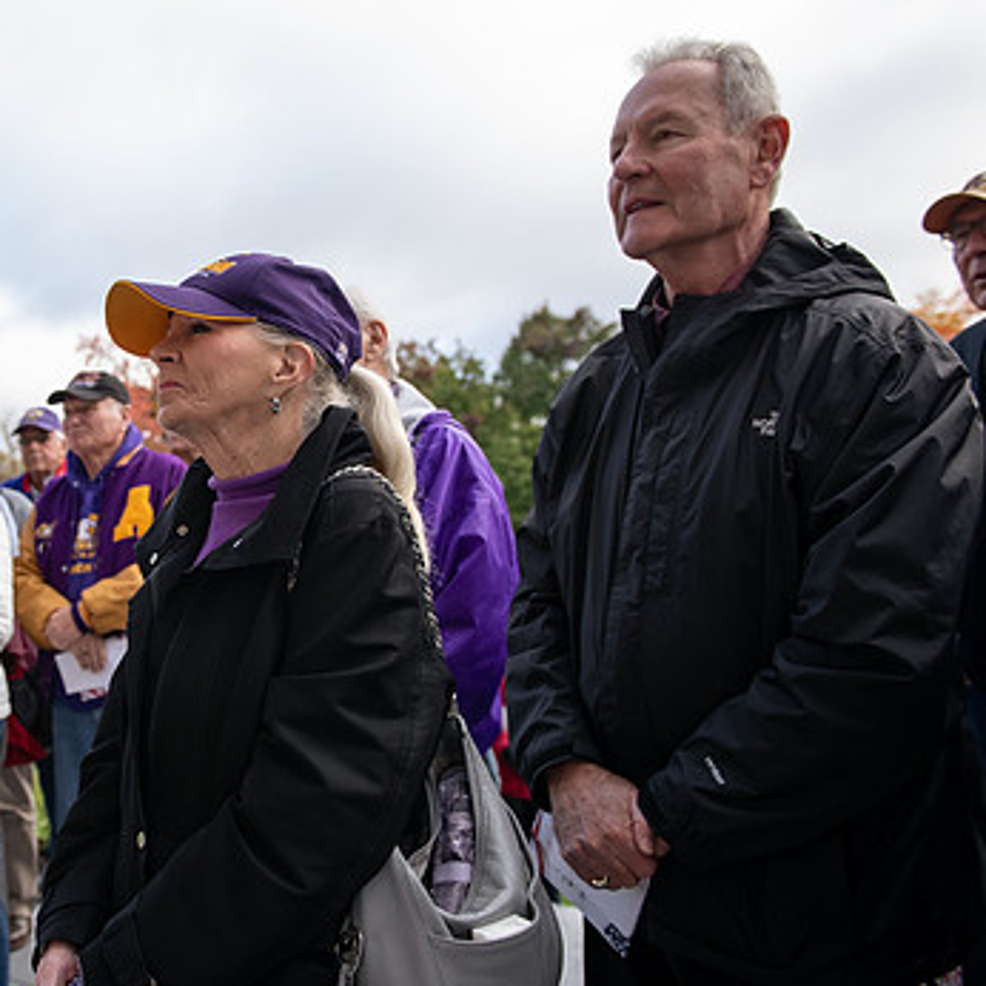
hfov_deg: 42.8
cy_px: 460
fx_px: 1192
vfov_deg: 44.9
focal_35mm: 37
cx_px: 194
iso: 160
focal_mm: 26
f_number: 3.5
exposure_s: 1/320
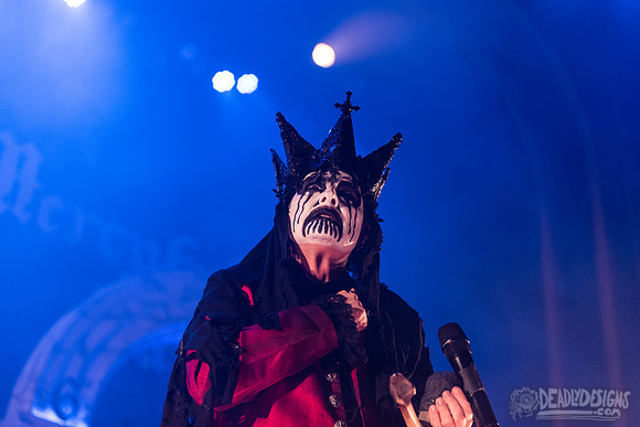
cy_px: 214
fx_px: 1245
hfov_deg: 28.8
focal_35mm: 70
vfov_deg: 19.5
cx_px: 320
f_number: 3.2
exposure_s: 1/320
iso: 2000
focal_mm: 70
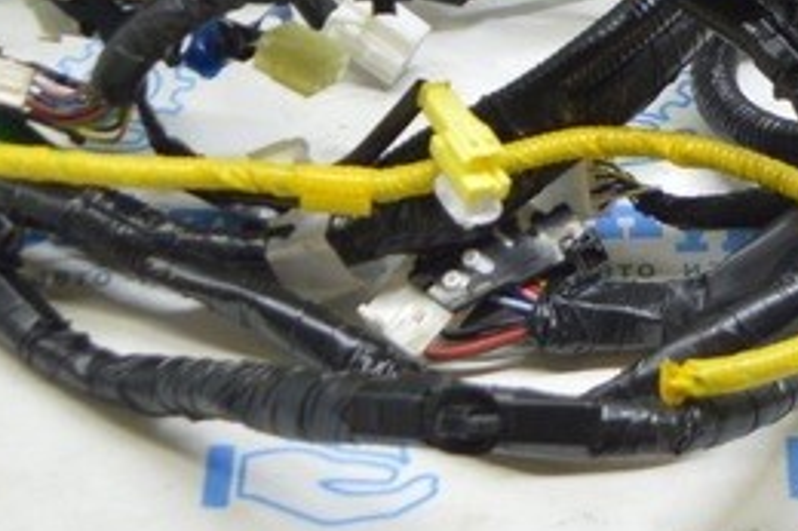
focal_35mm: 130
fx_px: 2880
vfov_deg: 10.3
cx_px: 598
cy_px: -173
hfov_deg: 15.7
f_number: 3.8
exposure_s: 1/40
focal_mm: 22
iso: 400
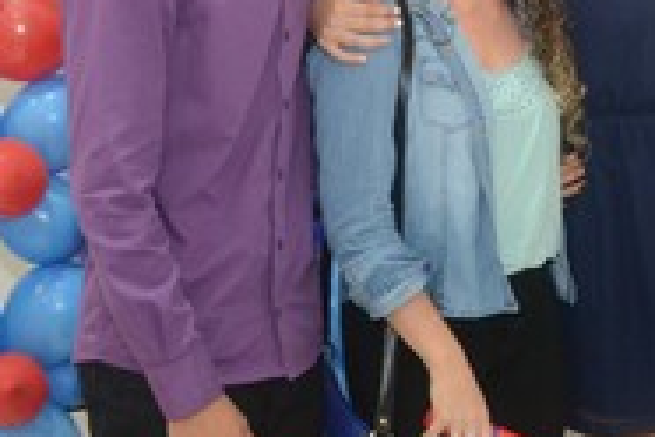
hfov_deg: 22.0
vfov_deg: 15.5
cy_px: 46
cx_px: 736
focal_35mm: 87
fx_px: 1583
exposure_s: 1/80
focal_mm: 24
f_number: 3.8
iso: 1600
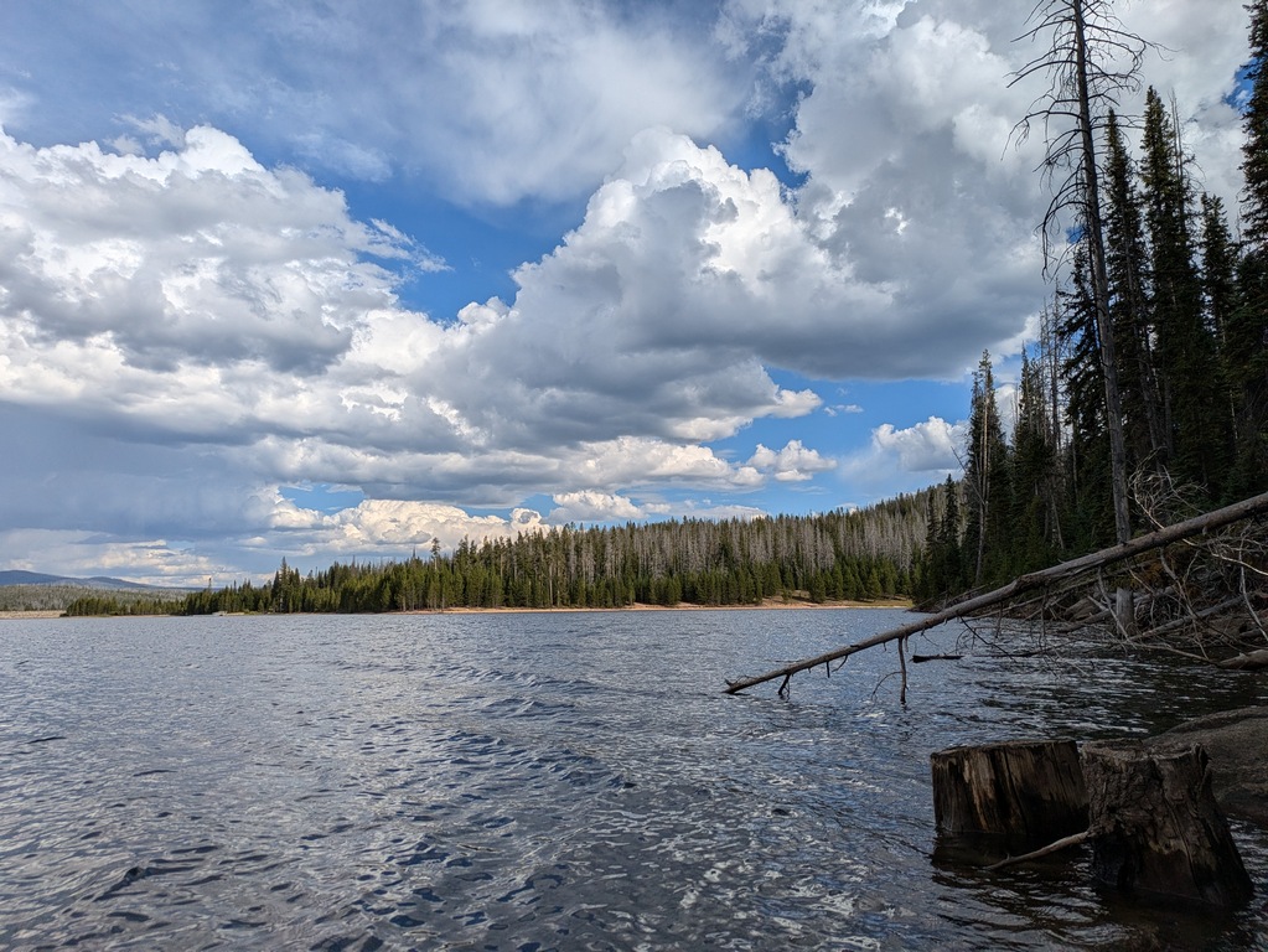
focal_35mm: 25
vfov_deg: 54.9
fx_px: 916
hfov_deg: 69.4
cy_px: 476
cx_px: 634
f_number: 1.89
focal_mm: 5.43
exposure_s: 1/4184
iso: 47
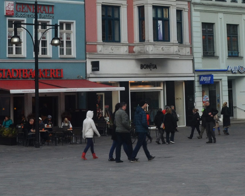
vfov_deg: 12.9
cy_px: -42
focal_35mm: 116
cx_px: 185
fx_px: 841
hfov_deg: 16.5
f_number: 22
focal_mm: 26
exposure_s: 1/50
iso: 200
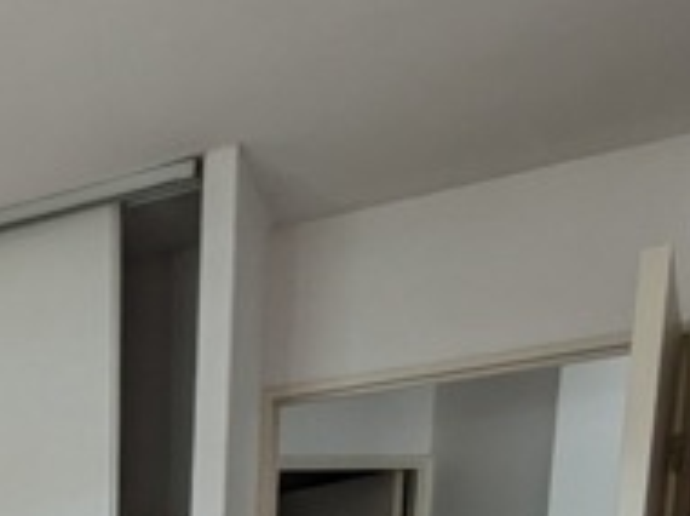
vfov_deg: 19.7
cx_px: -352
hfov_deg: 24.9
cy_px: 876
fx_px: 1175
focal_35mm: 59
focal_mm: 1.83
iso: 49
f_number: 2.2
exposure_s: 1/111
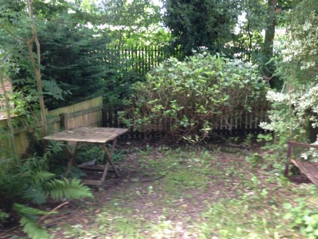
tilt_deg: -12.8
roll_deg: +1.9
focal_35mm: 33
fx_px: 303
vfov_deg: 42.9
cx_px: 159
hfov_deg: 55.4
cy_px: 120
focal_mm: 4.12
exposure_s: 1/24
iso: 50
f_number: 2.4
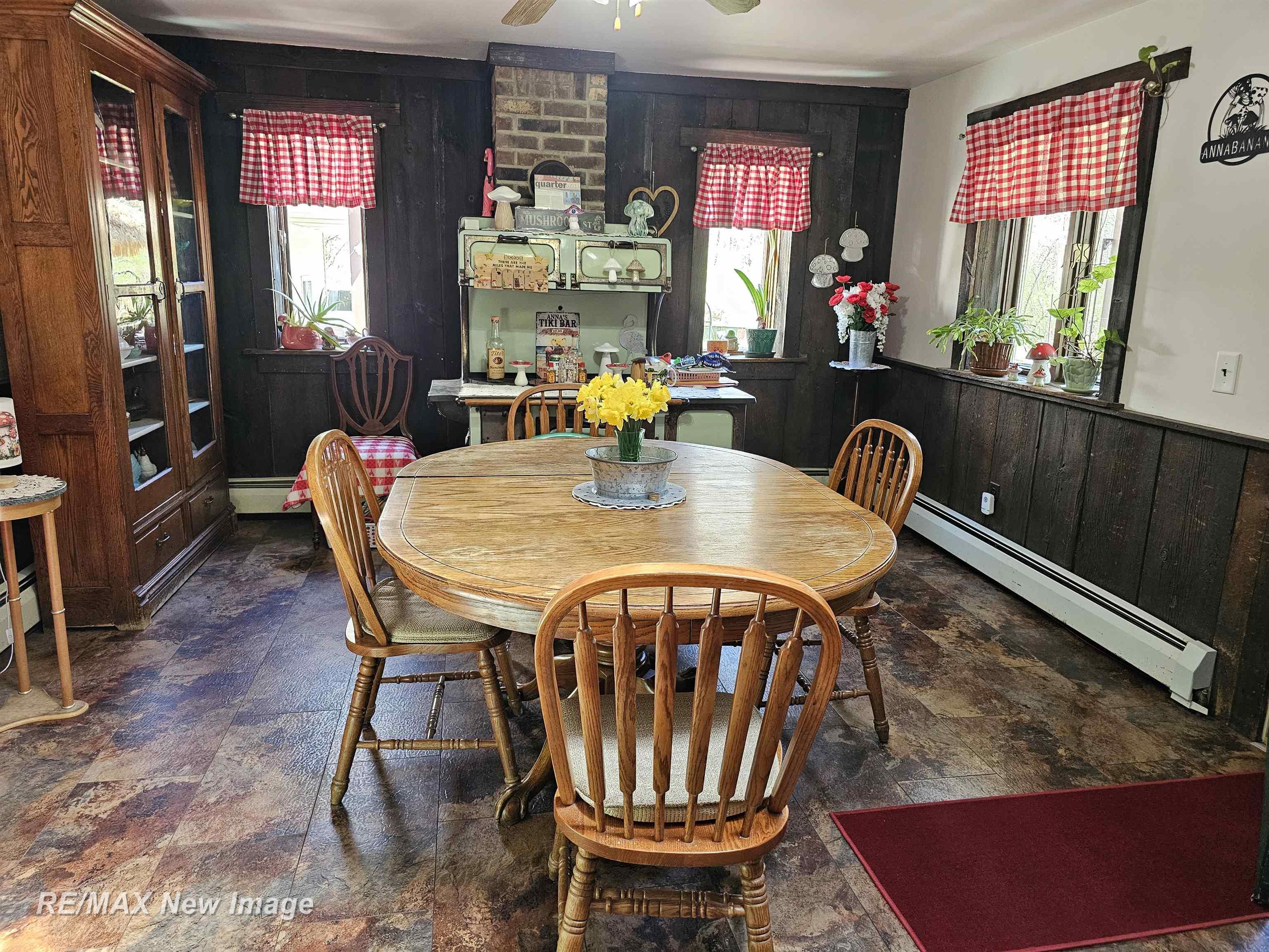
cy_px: 476
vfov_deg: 58.9
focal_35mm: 23
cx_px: 634
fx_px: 843
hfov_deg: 73.9
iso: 640
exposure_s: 1/120
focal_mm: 6.3
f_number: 1.7
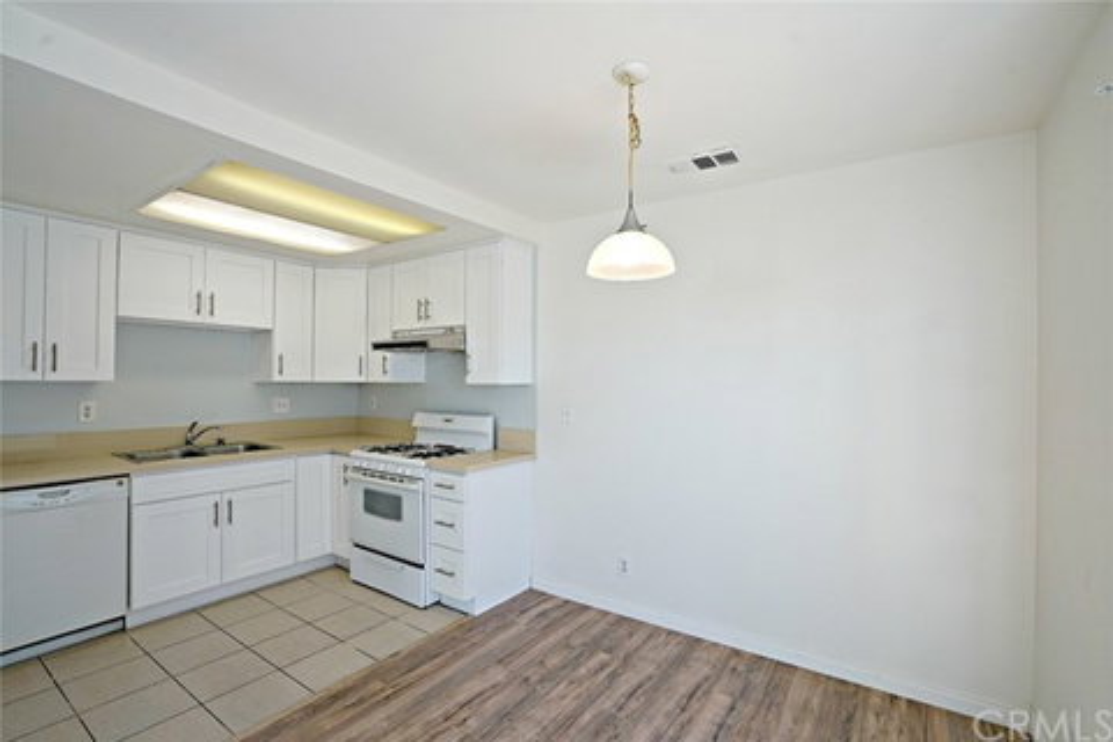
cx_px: 556
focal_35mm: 16
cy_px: 371
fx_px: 495
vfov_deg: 73.7
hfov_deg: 96.7
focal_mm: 16
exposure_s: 1/125
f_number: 8
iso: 400
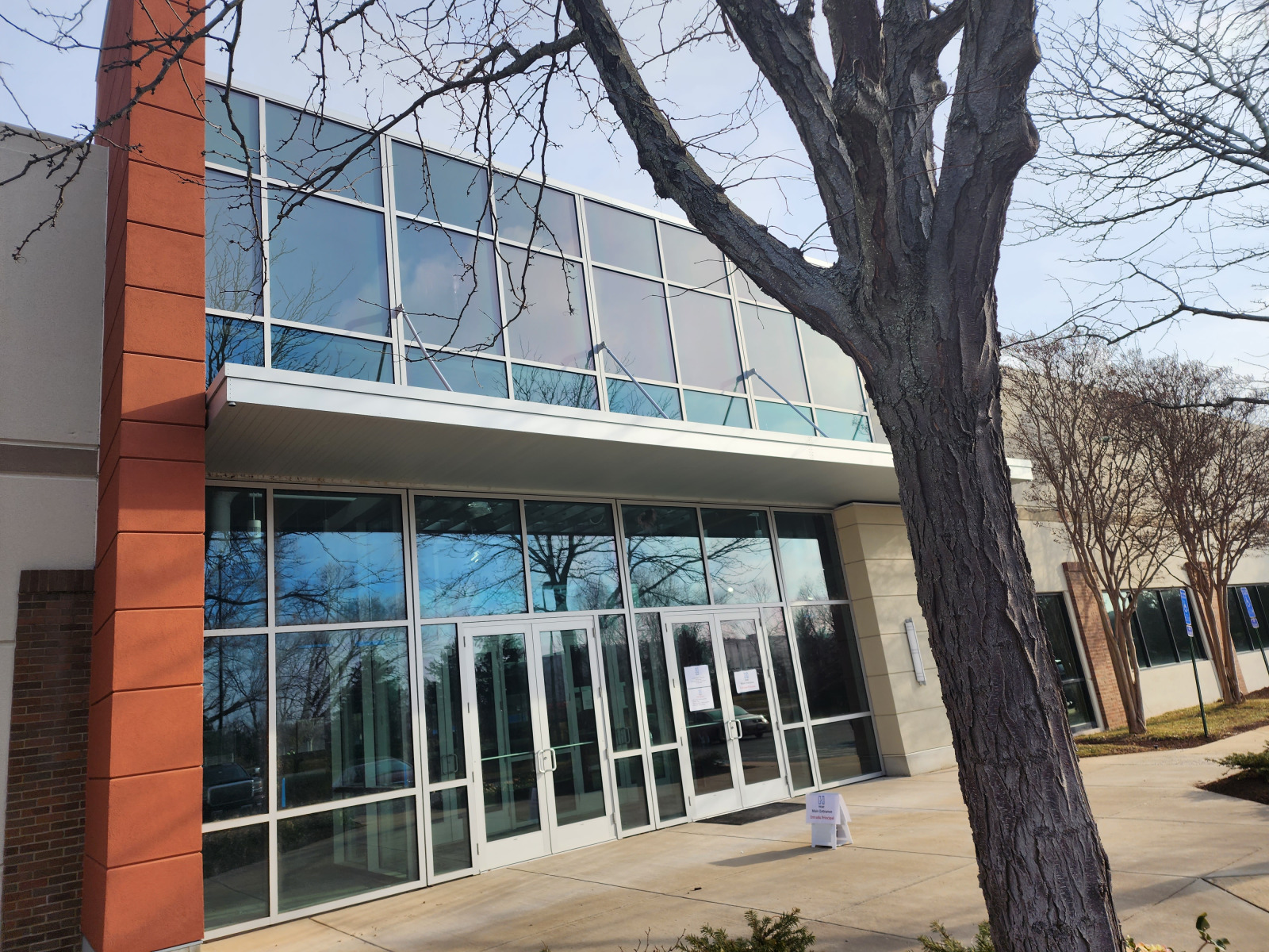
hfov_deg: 73.9
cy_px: 476
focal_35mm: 23
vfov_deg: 58.9
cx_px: 634
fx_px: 843
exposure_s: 1/848
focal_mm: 6.4
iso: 12
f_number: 1.8
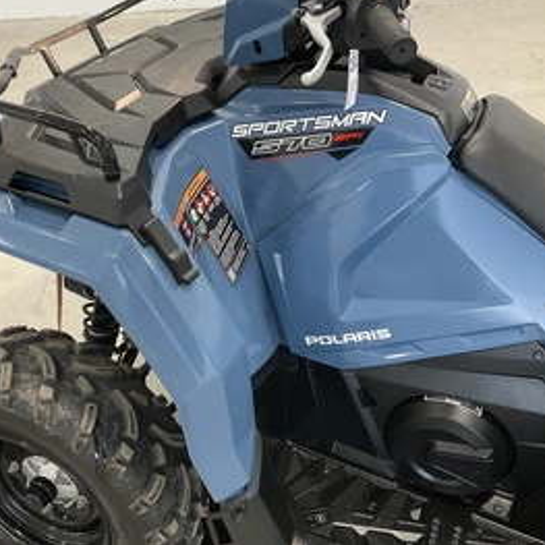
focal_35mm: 39
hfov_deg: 42.4
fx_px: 695
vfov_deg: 42.7
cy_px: 236
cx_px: 195
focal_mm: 3
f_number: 1.8
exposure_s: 1/71
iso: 64
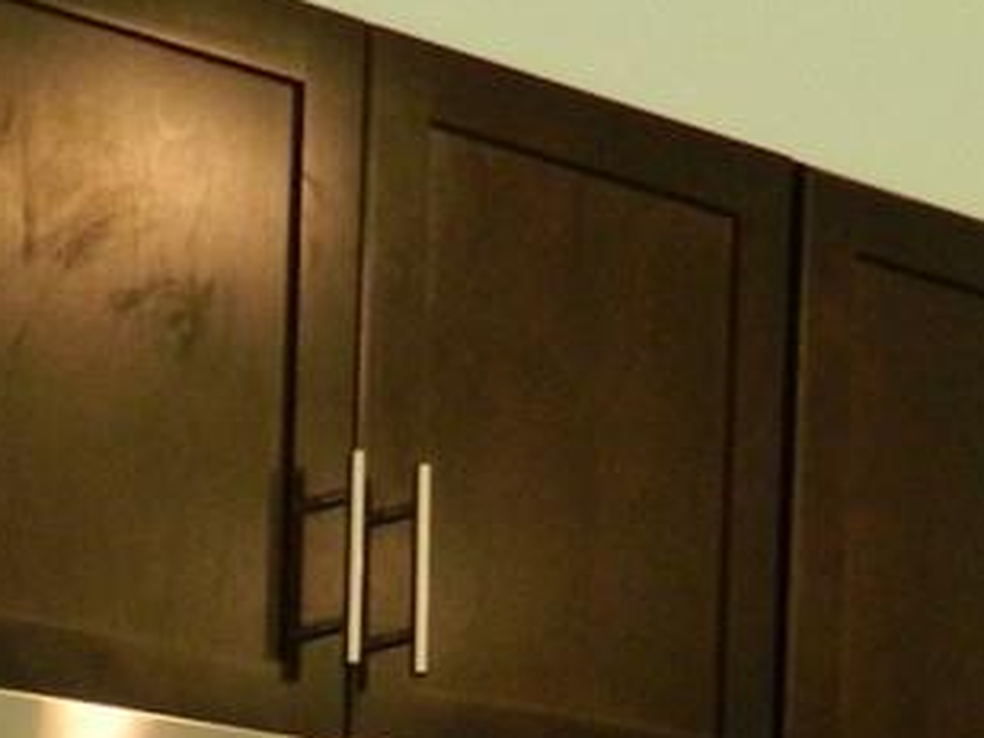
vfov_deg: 10.0
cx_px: 185
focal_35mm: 130
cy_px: 1751
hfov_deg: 15.1
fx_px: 3695
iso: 200
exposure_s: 1/30
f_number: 3.1
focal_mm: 4.5
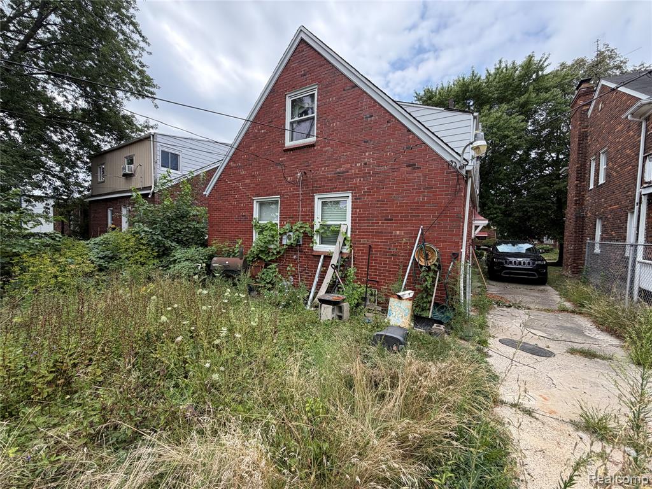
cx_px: 326
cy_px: 244
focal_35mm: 14
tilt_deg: -2.3
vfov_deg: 85.7
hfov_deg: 102.1
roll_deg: -1.9
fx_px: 264
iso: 50
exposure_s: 1/502
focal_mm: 2.22
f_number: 2.2
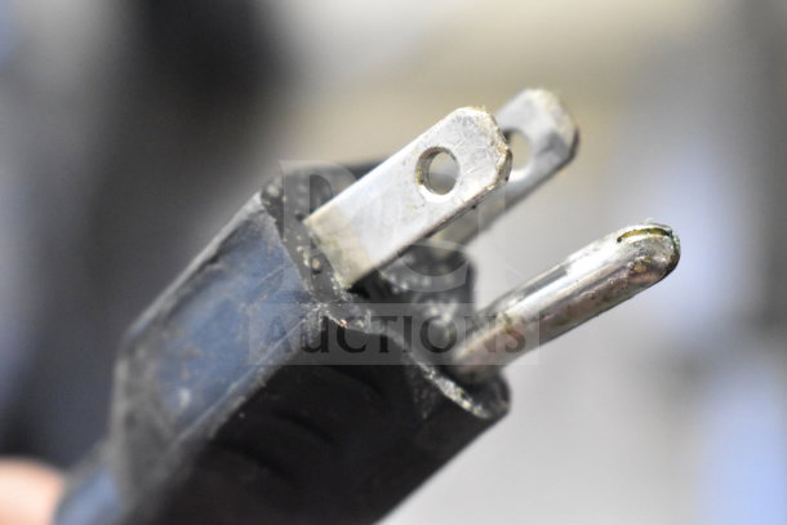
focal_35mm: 82
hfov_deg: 24.6
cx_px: 394
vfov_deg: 16.6
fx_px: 1804
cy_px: 262
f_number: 5.6
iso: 6400
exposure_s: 1/100
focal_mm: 55
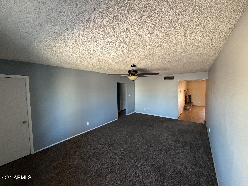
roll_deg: +0.7
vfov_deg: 85.7
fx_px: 100
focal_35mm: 14
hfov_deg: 102.1
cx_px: 124
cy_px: 93
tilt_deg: -3.0
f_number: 2.2
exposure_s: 1/86
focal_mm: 2.22
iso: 320
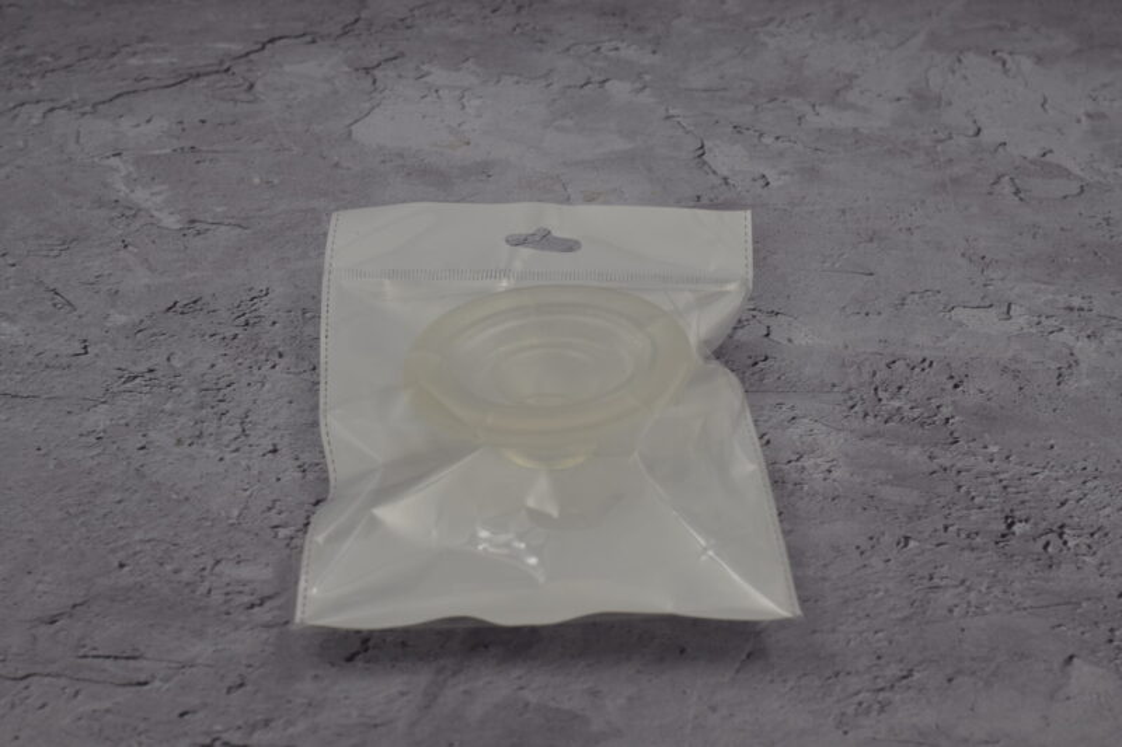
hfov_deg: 27.0
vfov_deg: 18.2
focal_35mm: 75
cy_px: 374
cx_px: 561
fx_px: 2337
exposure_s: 1/40
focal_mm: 50
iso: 100
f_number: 8
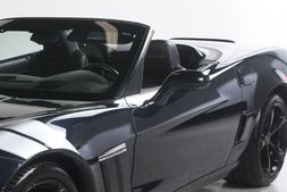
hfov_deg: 21.6
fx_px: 726
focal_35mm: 91
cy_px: 144
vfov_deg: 15.0
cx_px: 0
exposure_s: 1/160
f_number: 8
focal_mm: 24
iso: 100
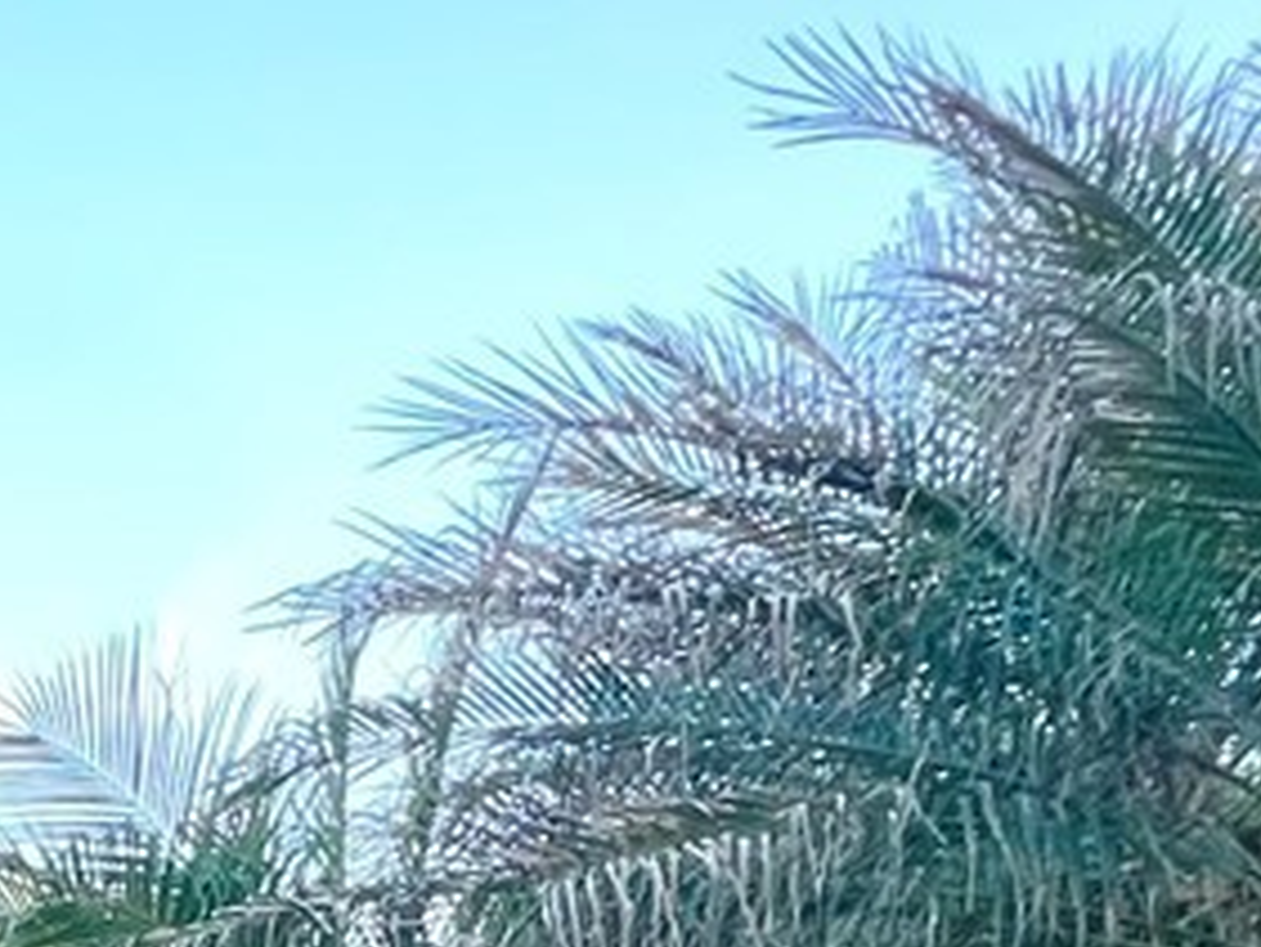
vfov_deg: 17.1
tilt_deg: -1.3
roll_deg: +0.1
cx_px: -1099
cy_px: 1602
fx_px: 2697
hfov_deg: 19.0
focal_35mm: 74
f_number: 1.8
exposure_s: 1/99
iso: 80
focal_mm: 1.57
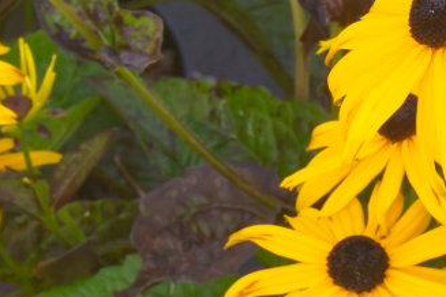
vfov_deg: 4.5
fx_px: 3752
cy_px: 131
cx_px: 686
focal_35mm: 303
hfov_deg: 6.7
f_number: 13
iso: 500
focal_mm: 55
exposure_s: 1/100
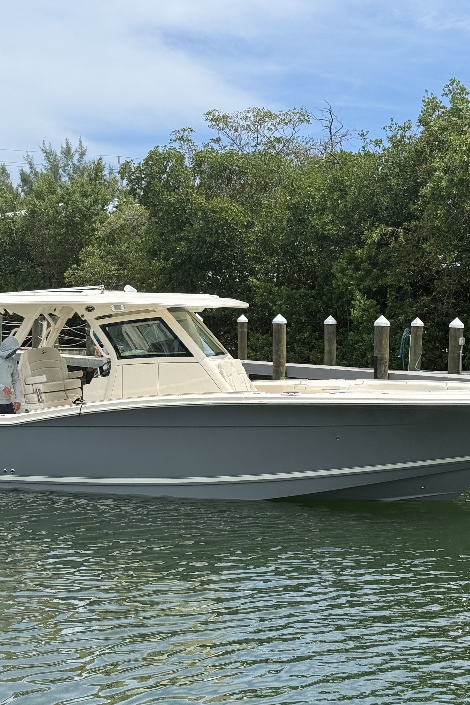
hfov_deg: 20.3
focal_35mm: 67
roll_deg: -1.1
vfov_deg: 30.1
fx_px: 1312
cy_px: 352
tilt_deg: -0.4
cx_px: 193
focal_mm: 6.76
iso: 64
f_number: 1.78
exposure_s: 1/4587
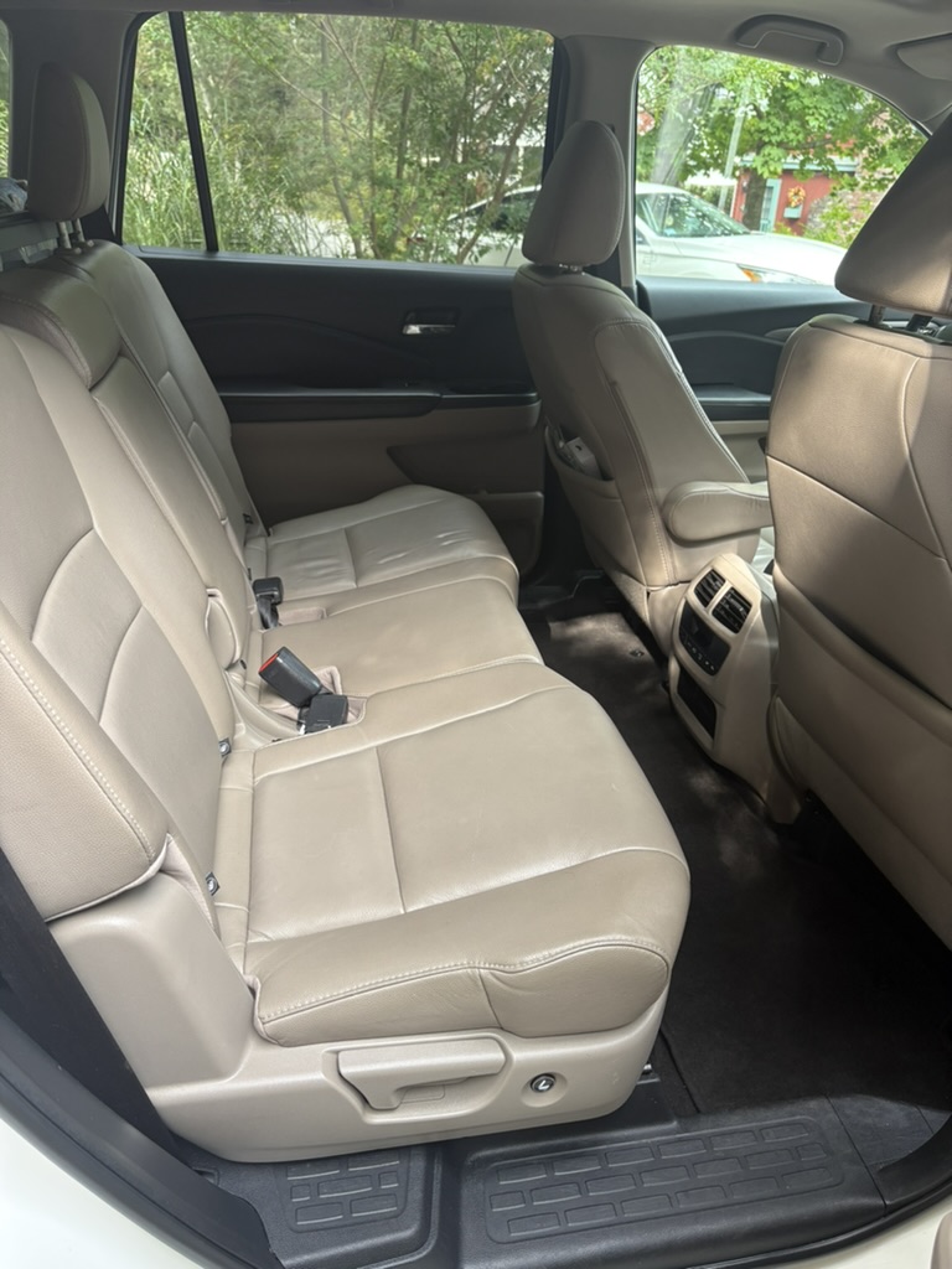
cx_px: 476
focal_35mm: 26
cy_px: 634
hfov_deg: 53.1
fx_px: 953
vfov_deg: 67.3
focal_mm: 5.96
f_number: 1.6
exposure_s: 1/121
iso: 80
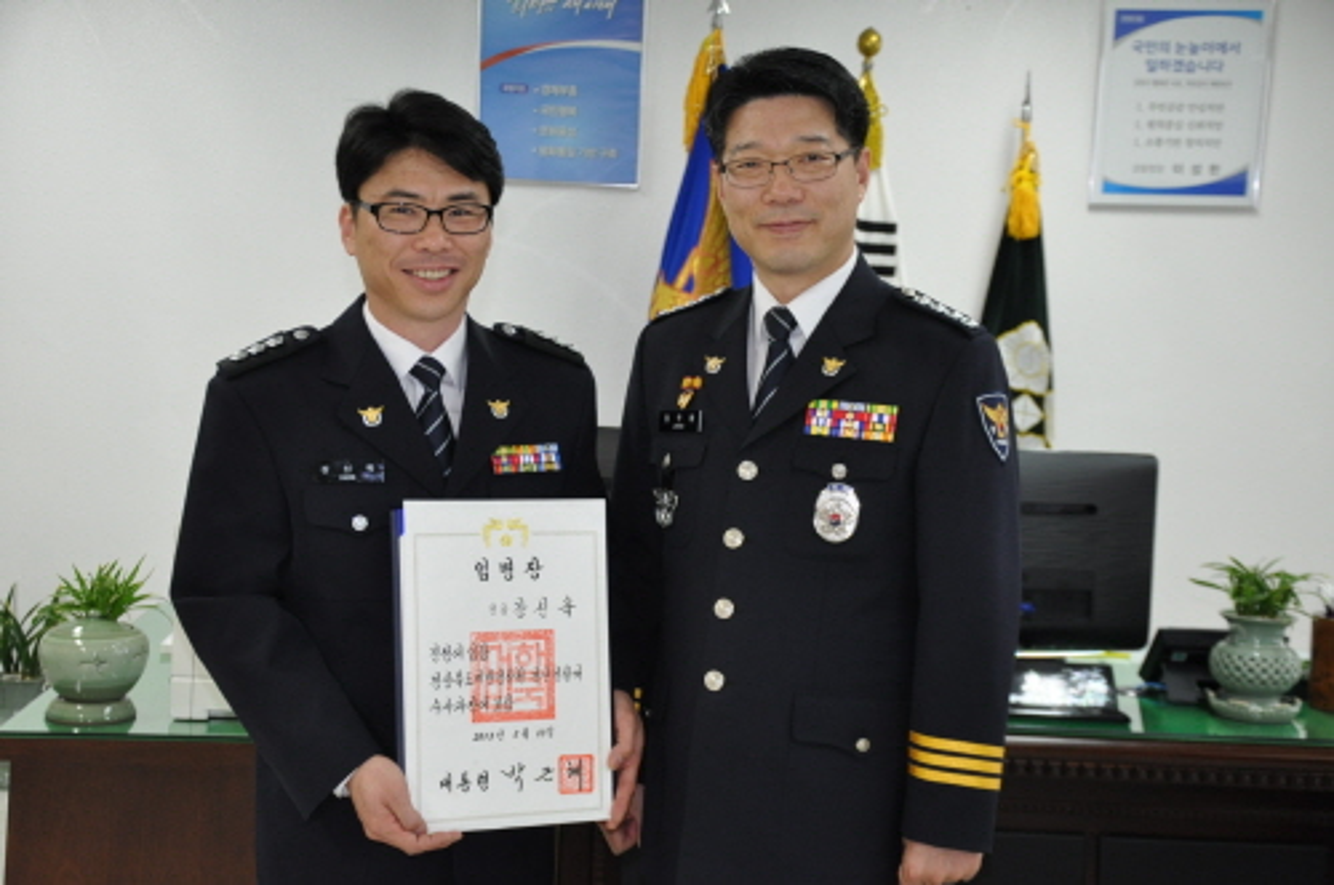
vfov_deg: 21.5
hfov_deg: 31.9
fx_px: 2331
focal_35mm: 63
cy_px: 442
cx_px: 667
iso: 800
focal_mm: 42
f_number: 4.8
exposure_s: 1/60
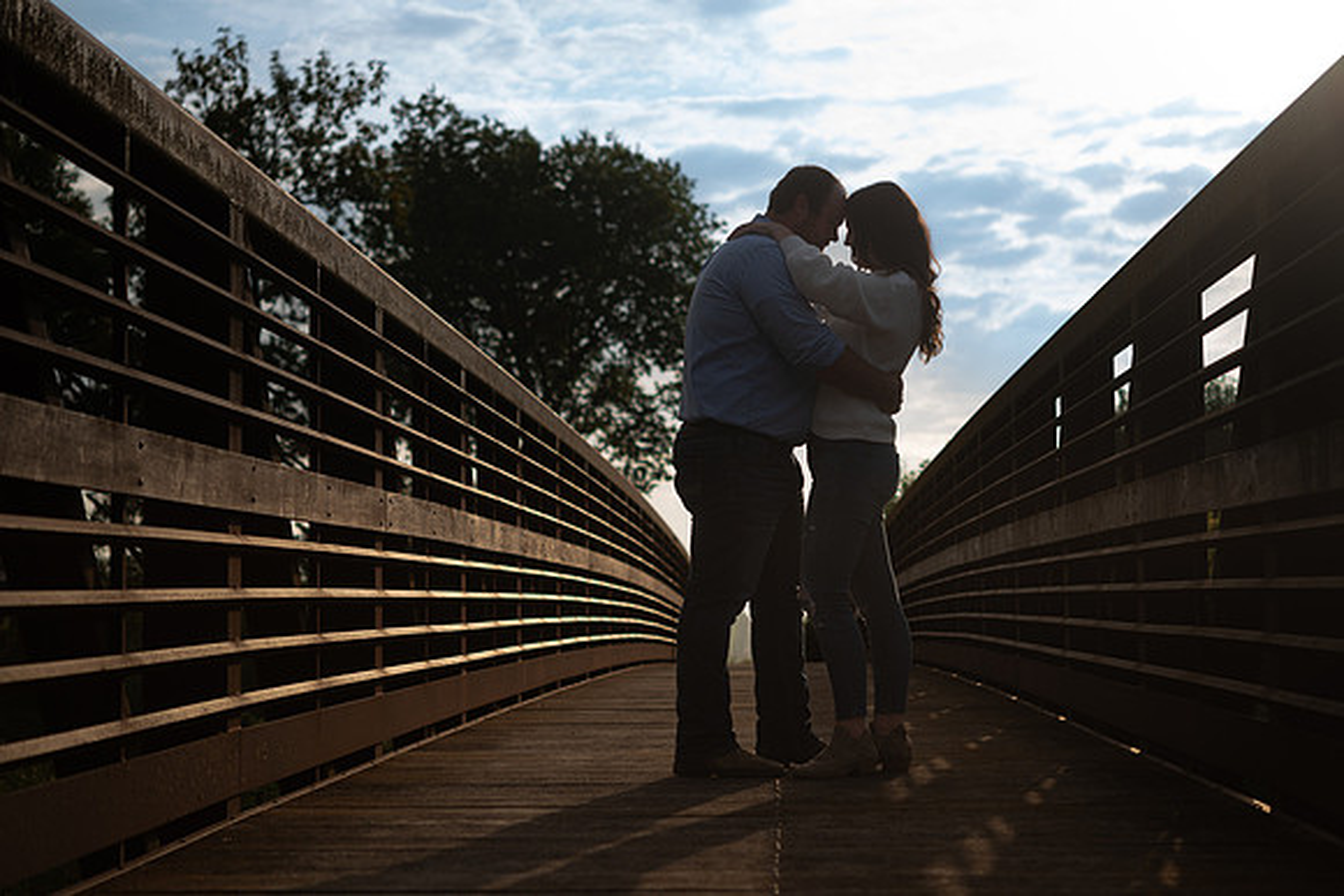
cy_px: 448
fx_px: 2347
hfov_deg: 32.0
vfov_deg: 21.6
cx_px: 672
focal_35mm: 63
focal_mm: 60
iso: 100
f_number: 3.5
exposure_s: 1/1250
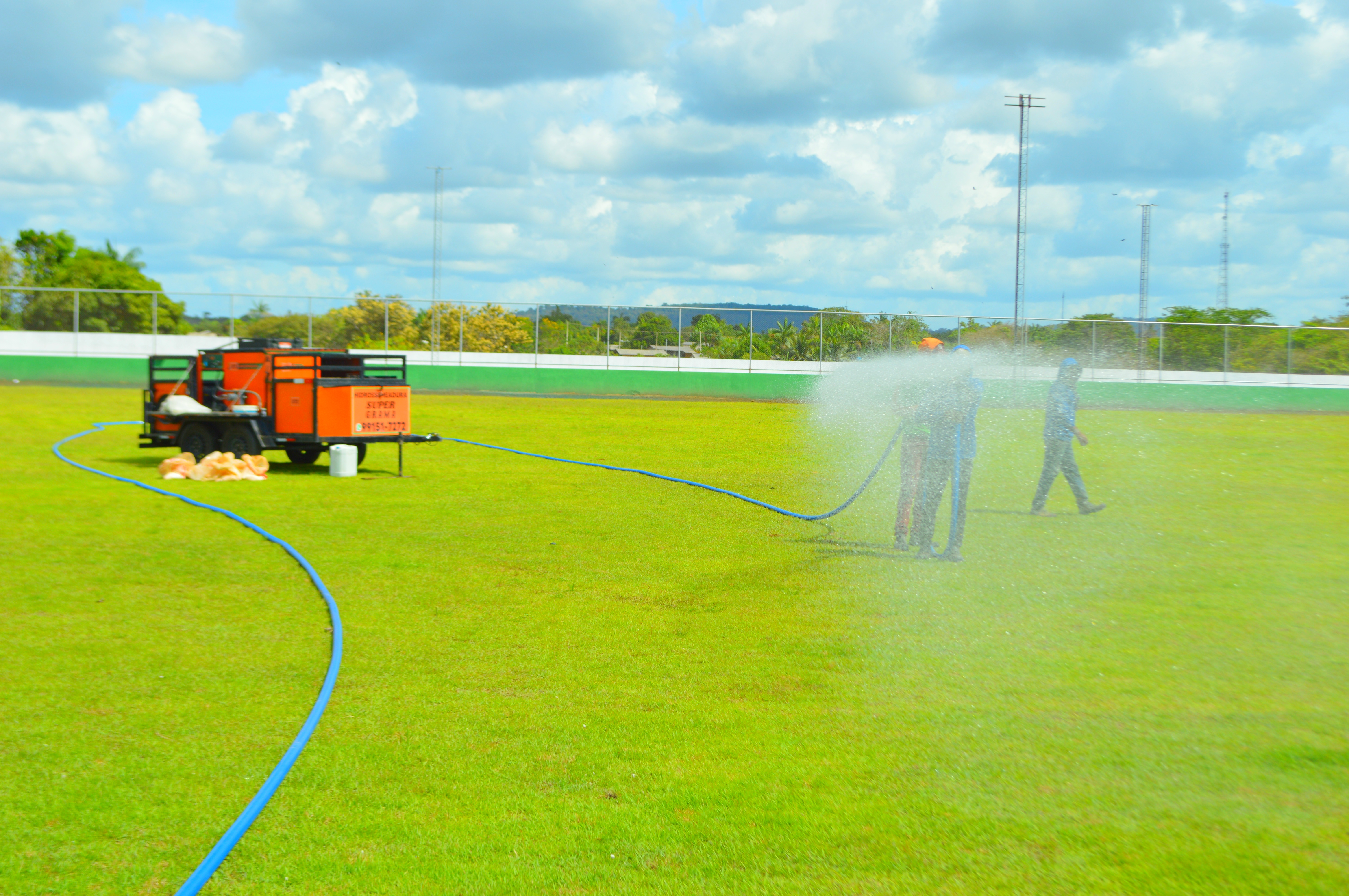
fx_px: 1966
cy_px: 448
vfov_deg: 25.7
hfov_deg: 37.9
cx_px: 674
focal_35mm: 52
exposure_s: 1/400
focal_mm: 35
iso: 100
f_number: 7.1
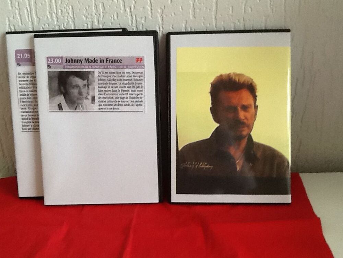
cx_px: 172
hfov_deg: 42.9
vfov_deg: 32.9
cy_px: 129
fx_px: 436
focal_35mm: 44
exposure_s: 1/30
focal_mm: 2.03
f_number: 2.4
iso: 100
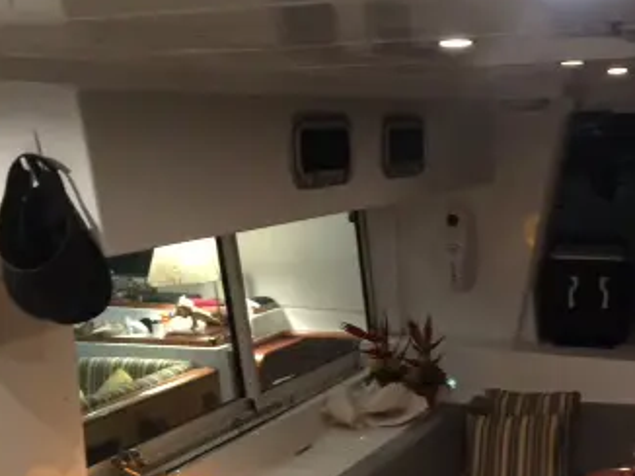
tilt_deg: -17.4
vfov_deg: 24.7
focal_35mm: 57
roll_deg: -0.2
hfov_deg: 31.7
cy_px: 453
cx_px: 610
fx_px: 1045
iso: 160
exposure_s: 1/4
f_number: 2.2
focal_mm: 4.15
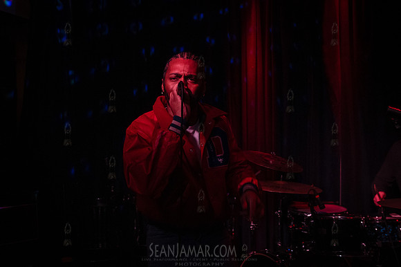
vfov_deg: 29.9
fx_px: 499
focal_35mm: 45
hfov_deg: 43.8
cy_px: 134
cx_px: 200
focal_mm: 44
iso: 12800
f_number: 5
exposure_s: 1/160
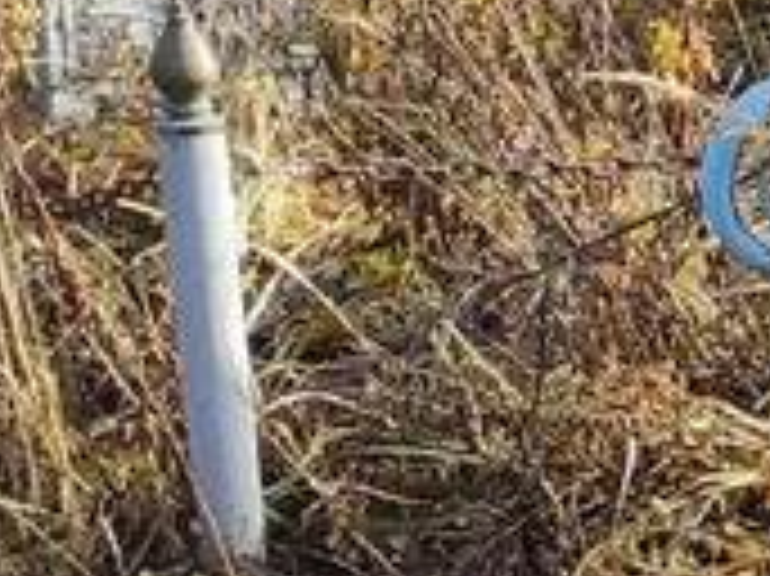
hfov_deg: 11.2
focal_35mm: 156
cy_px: 648
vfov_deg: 9.4
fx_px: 3468
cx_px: 1630
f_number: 1.75
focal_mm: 4.77
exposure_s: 1/609
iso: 112
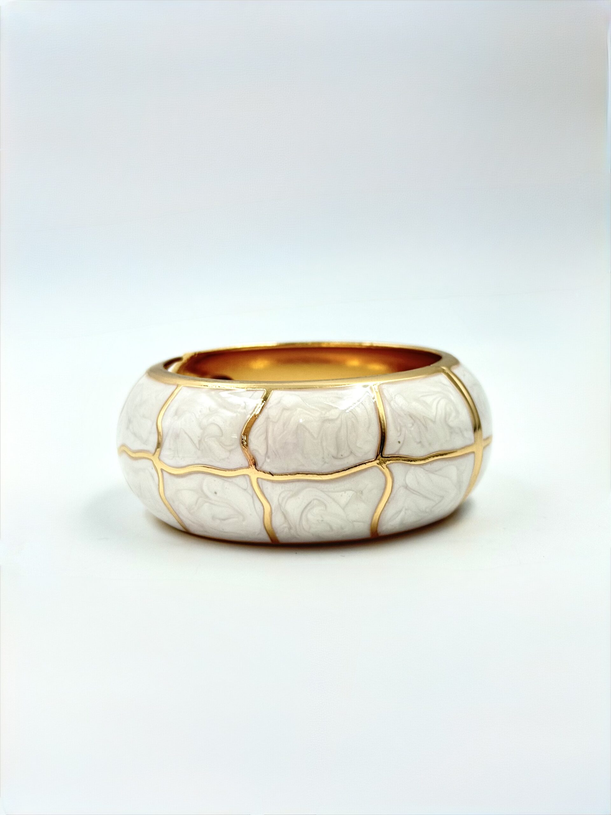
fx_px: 1130
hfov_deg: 30.3
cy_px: 408
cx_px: 306
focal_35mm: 48
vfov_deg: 39.7
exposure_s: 1/304
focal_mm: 6.76
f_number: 1.78
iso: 64
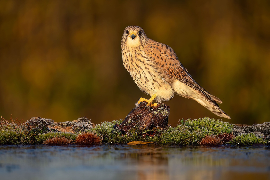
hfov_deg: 3.4
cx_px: 135
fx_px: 4500
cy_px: 90
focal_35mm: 600
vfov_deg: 2.3
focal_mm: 600
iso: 500
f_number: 6.3
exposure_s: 1/1600
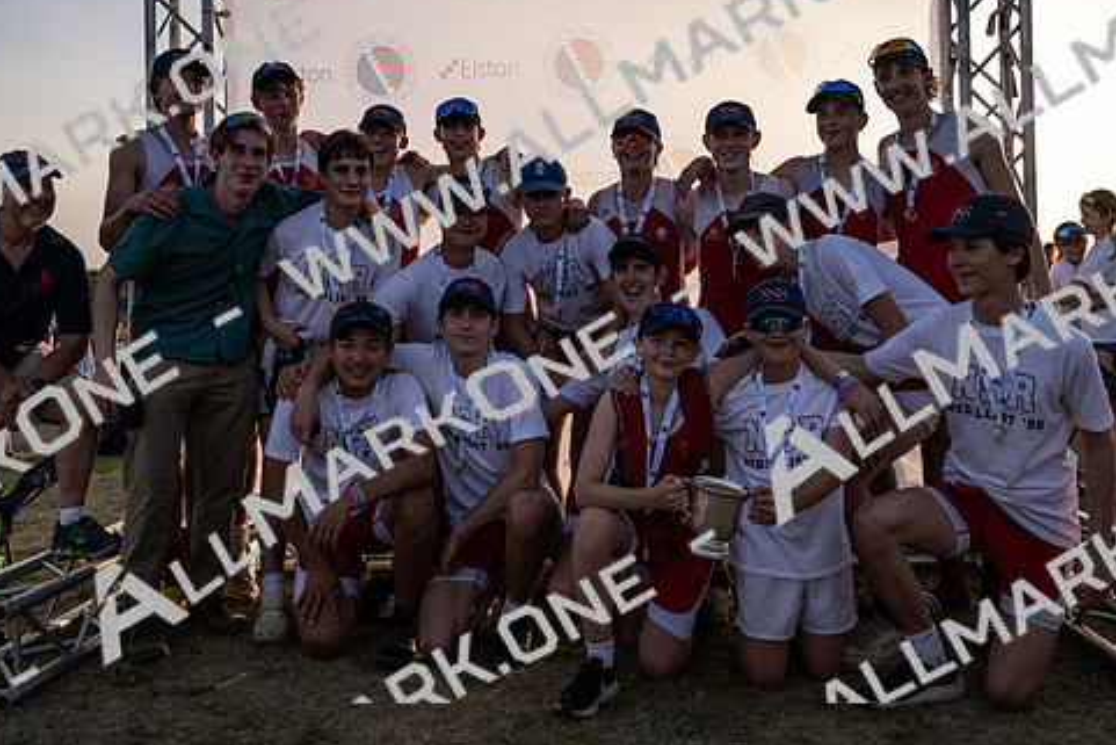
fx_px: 1085
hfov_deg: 54.4
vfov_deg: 37.8
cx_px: 566
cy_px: 305
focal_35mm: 35
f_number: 2.8
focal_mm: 29
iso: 64
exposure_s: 1/1600
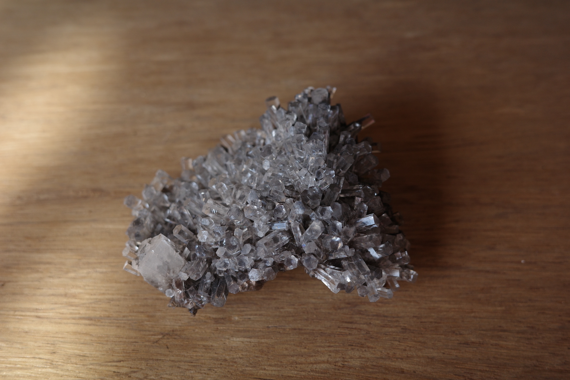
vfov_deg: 33.4
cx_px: 285
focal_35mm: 40
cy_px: 190
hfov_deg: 48.5
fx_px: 633
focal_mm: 26
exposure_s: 1/160
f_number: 3.5
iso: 200
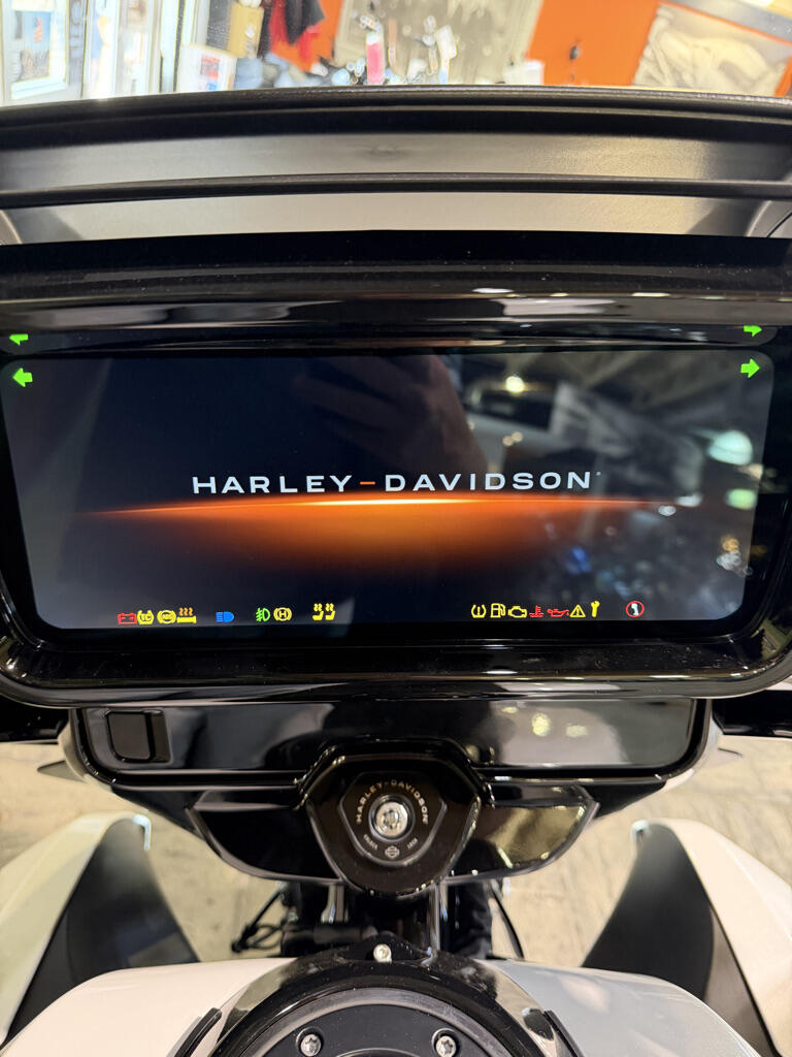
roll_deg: -15.1
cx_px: 396
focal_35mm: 24
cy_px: 528
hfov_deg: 56.8
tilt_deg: -32.2
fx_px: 732
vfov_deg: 71.6
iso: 640
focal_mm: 6.76
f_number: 1.78
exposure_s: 1/40
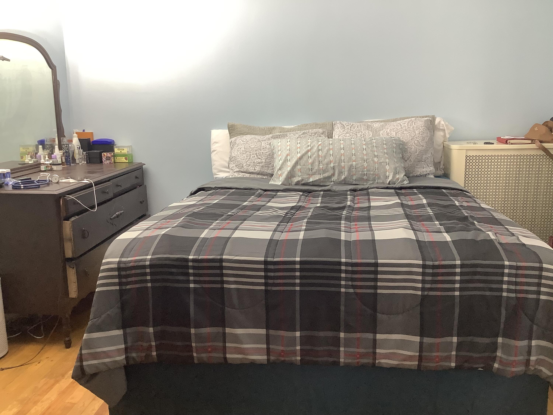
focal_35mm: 31
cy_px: 208
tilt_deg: -11.9
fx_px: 495
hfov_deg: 58.4
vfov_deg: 45.4
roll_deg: -0.6
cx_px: 276
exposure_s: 1/50
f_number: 2.4
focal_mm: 3.3
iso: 100
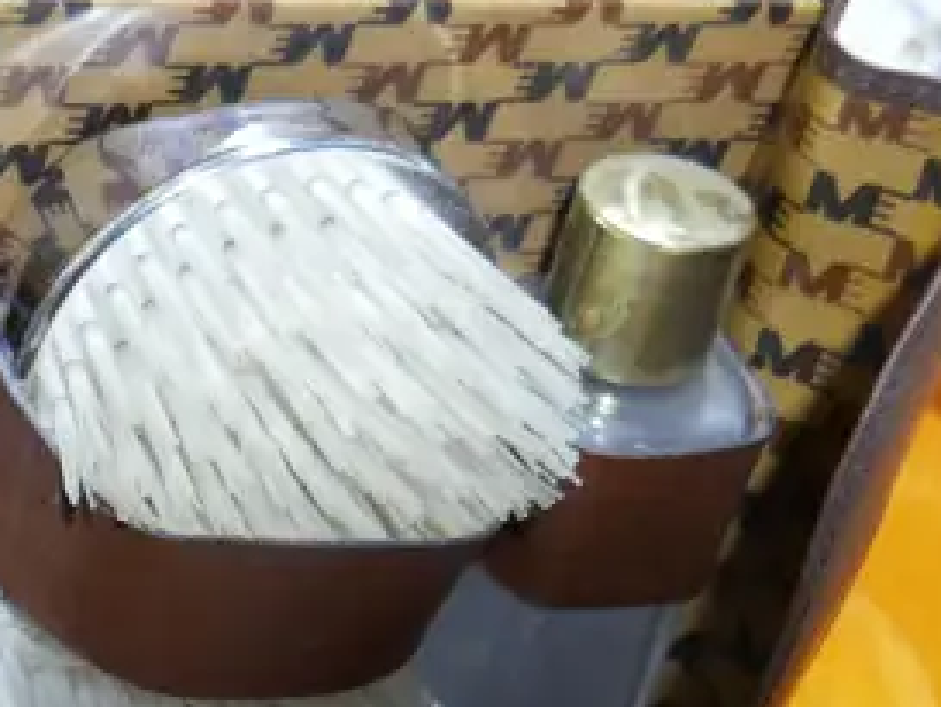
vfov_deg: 12.3
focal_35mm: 120
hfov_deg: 14.8
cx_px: -620
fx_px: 3264
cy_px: 491
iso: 500
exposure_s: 1/60
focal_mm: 16
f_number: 3.6
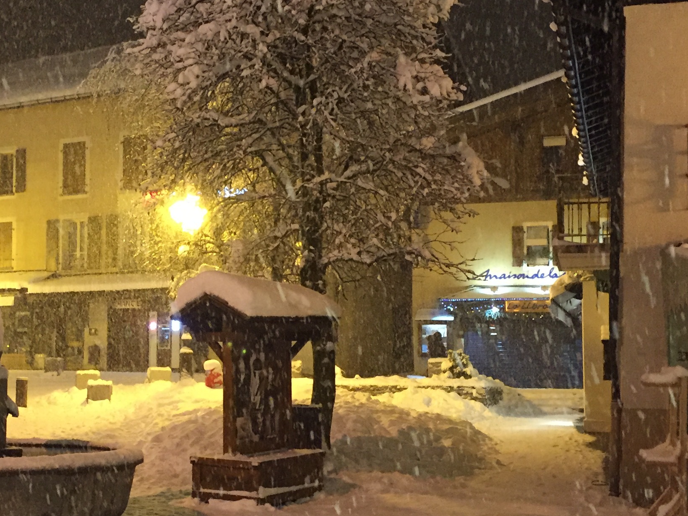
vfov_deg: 25.2
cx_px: 221
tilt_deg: +5.0
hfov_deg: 32.9
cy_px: 293
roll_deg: -0.3
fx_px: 1153
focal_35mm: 58
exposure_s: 1/25
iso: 250
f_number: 2.2
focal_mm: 4.15
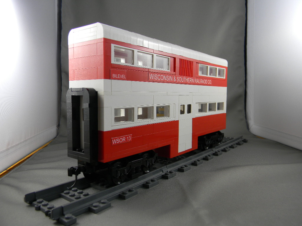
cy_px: 113
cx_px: 151
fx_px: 244
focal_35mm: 28
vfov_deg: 49.7
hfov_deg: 63.4
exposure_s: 1/30
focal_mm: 5
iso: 87
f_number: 3.5
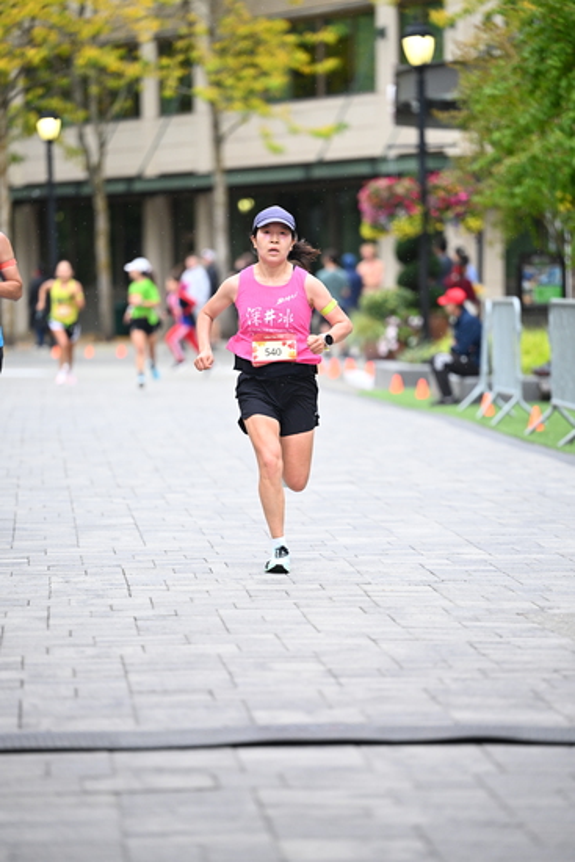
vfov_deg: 12.8
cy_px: 431
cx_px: 288
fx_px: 3831
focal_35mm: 160
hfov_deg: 8.6
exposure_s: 1/1250
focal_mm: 160
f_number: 2.8
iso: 1250
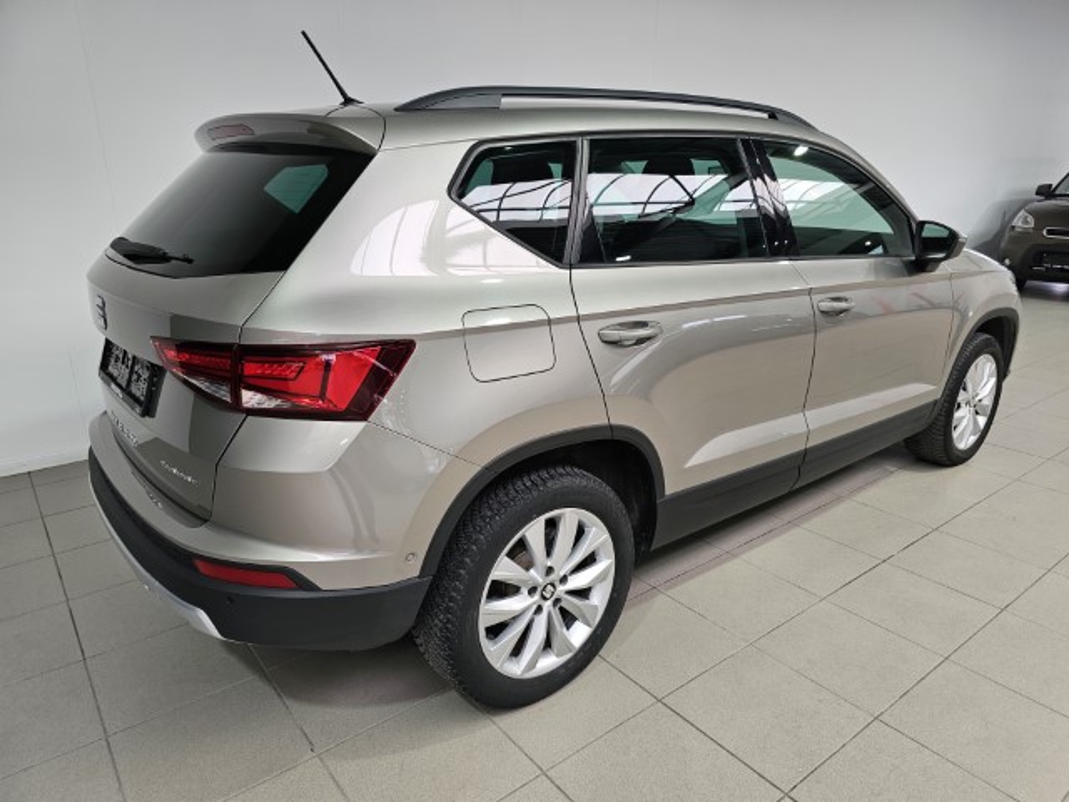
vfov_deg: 58.9
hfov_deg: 73.9
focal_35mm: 23
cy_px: 401
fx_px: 710
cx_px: 534
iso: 25
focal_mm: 6.3
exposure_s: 1/100
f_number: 1.7
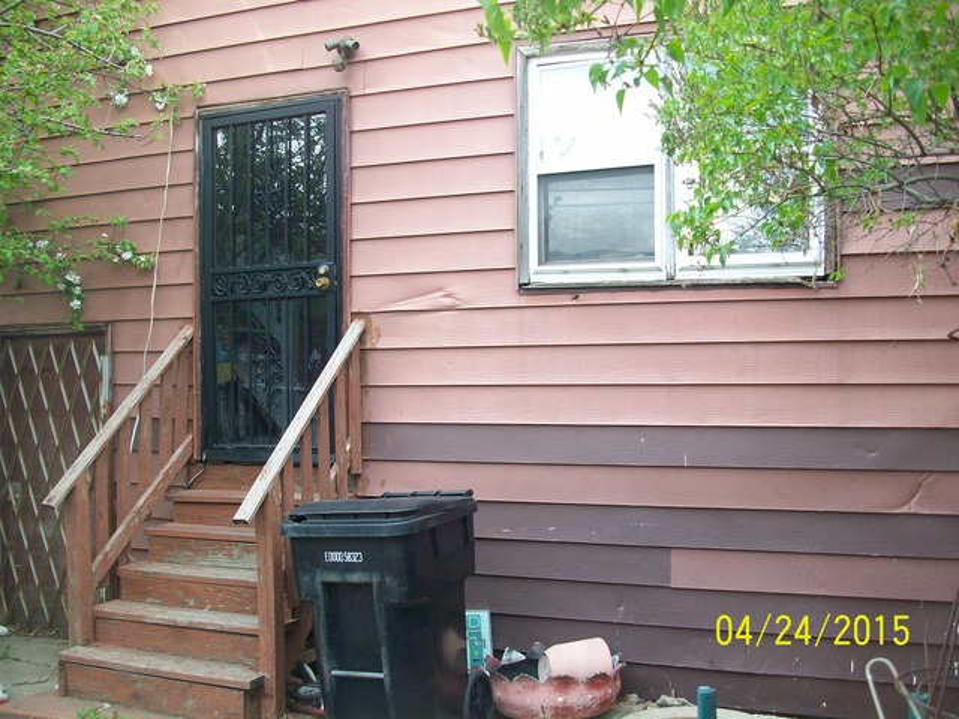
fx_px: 942
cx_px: 480
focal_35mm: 34
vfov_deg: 41.8
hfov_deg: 54.0
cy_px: 360
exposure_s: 1/79.9
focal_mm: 5.7
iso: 80
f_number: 2.8
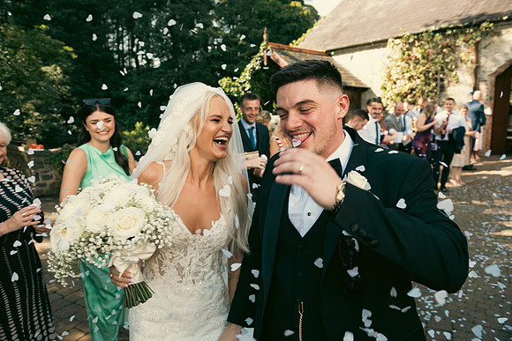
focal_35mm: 24
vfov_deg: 53.2
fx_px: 341
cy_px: 170
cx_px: 256
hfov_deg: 73.7
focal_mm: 24
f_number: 5
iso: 200
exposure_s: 1/250
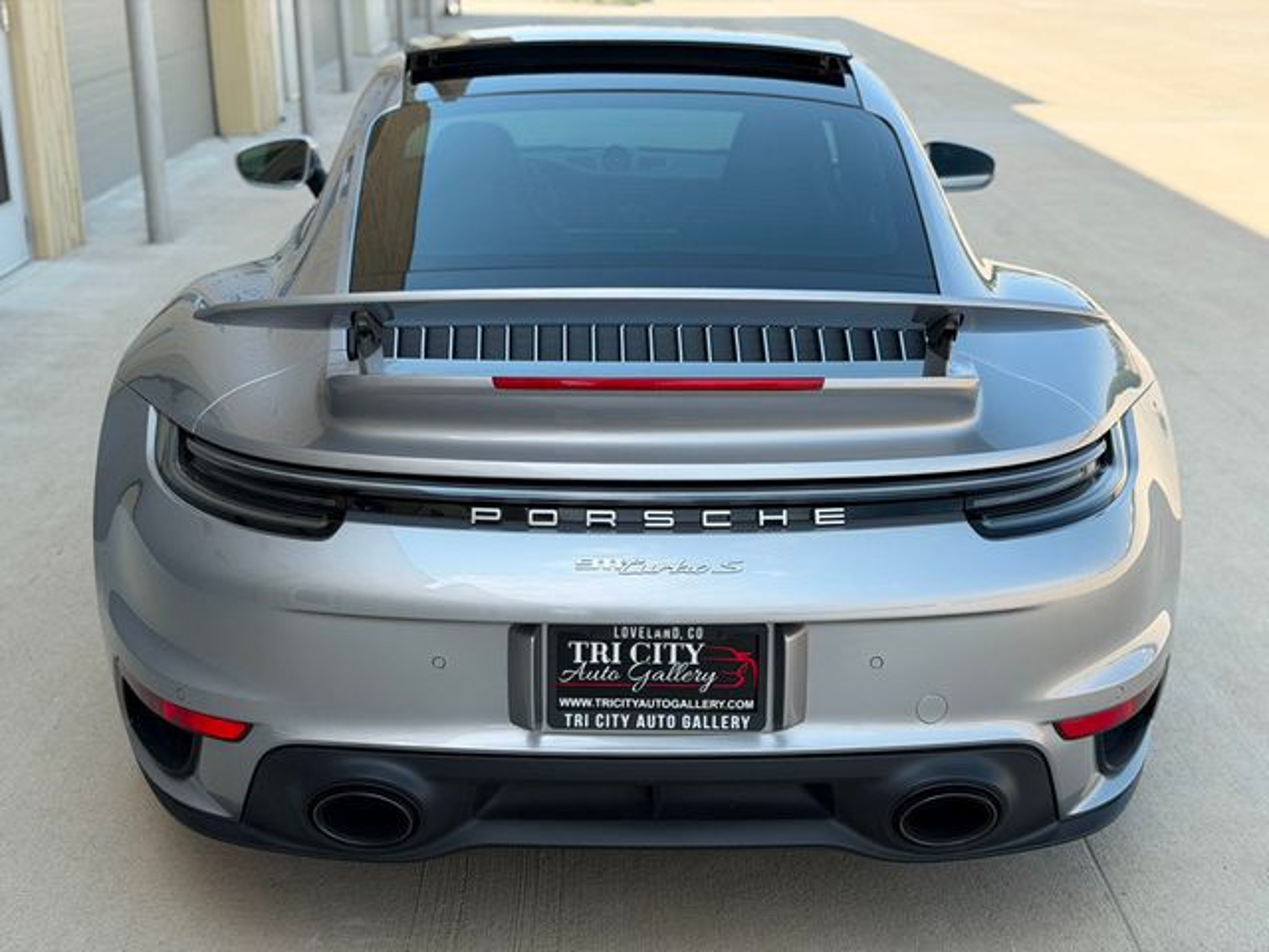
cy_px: 476
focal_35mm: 48
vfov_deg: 30.3
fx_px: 1760
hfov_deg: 39.7
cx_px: 634
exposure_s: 1/2146
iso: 64
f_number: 1.78
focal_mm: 6.76
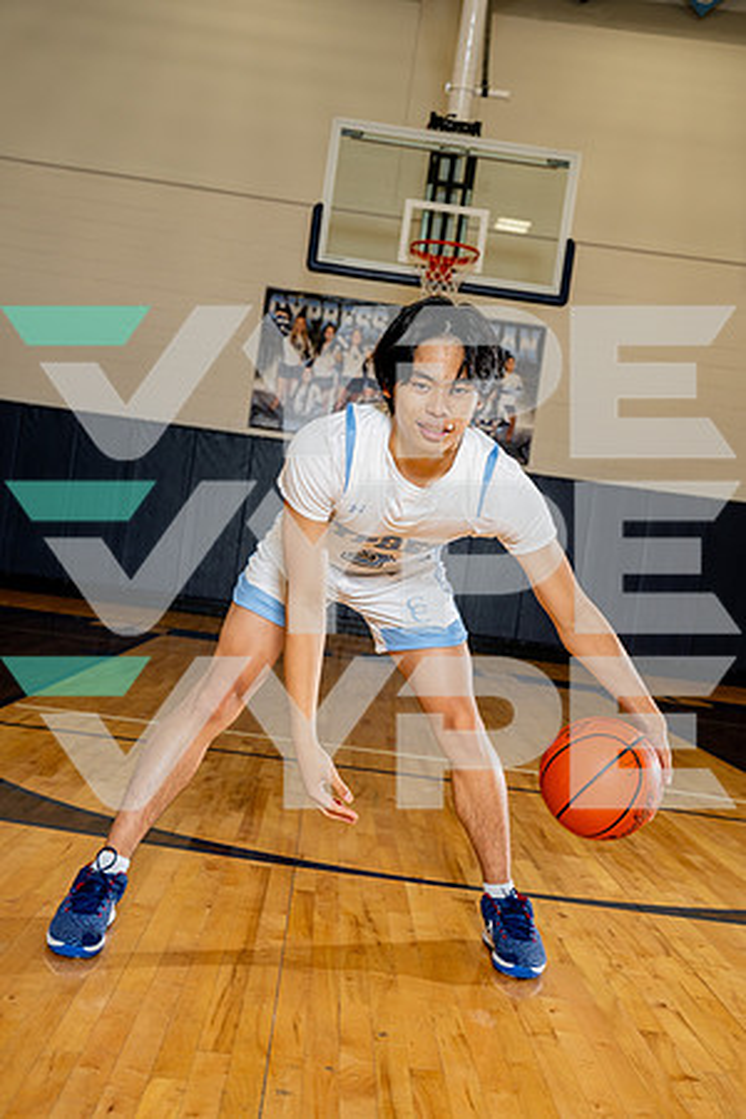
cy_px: 560
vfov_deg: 44.5
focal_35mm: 44
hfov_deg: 30.5
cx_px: 373
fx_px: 1368
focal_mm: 44
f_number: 5.6
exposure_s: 1/250
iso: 400
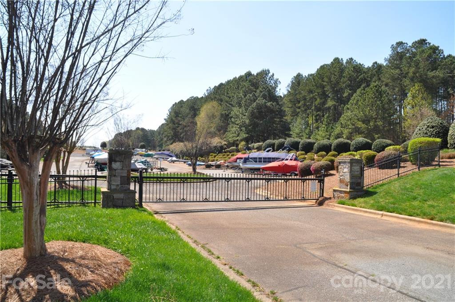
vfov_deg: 47.8
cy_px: 151
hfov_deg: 67.5
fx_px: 341
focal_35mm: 27
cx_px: 228
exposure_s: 1/200
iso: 200
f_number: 13
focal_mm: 18
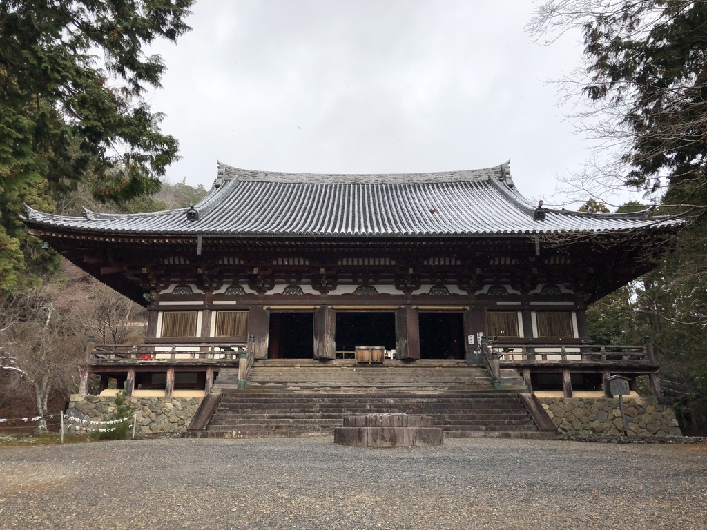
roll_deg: -0.2
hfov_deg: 63.4
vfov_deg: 49.7
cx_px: 354
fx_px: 572
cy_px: 265
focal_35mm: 28
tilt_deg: +16.2
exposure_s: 1/1412
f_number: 1.8
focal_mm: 3.99
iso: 20
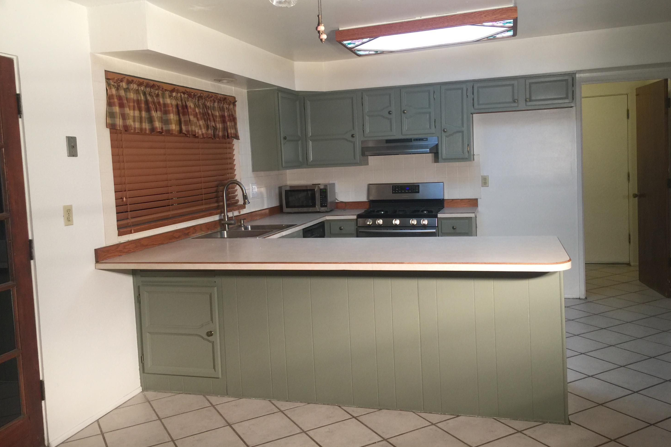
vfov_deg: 42.3
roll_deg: +1.8
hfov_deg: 60.3
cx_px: 339
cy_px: 207
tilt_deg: -4.7
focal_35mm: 31
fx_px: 578
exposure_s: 1/30
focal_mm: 4.15
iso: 40
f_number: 2.2
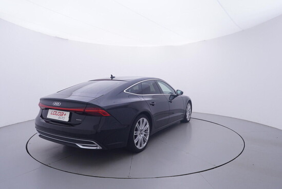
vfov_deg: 56.2
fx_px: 176
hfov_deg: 77.3
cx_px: 141
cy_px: 94
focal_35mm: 22
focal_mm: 15
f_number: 5
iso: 200
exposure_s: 1/80
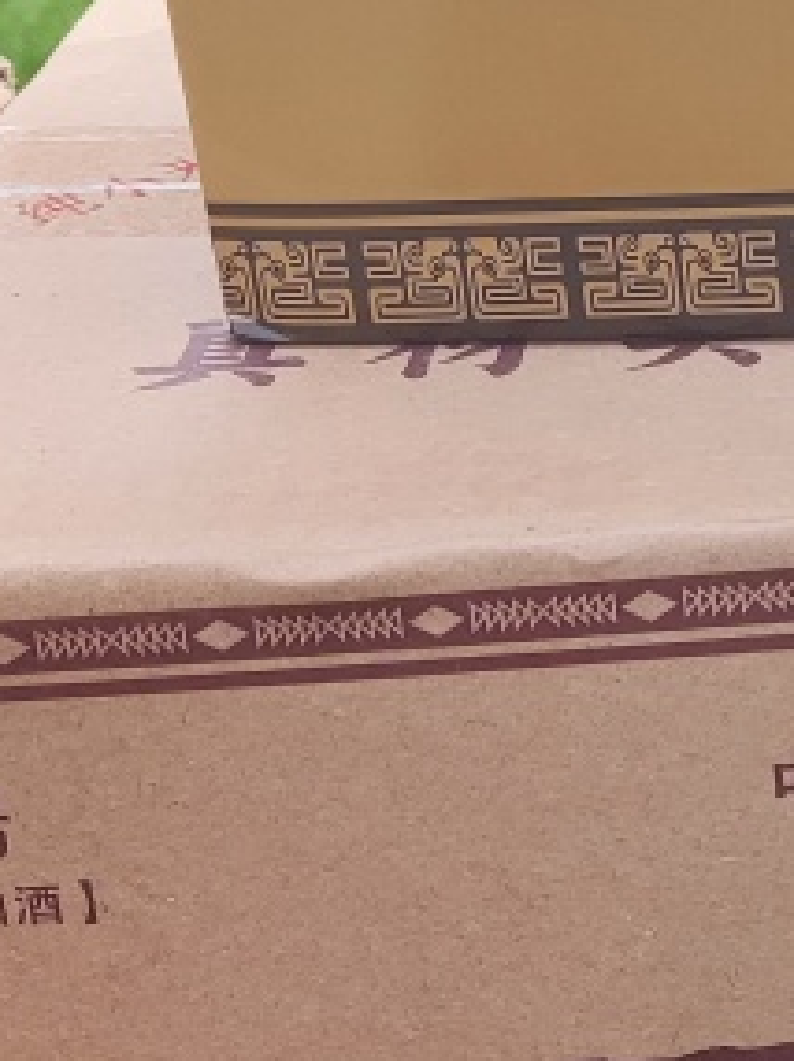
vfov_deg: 20.1
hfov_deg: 14.2
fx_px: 2971
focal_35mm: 97
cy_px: 258
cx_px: 1210
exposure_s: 1/444
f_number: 1.79
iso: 50
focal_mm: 4.74
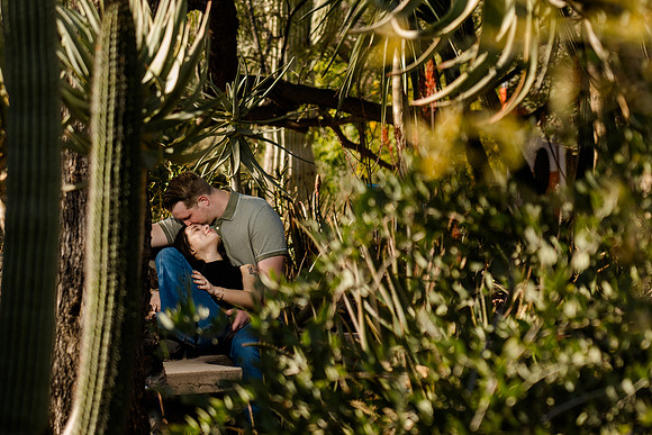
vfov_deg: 8.0
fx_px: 3116
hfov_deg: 11.9
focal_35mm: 172
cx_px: 404
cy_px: 156
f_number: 4
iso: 64
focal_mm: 105
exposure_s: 1/200
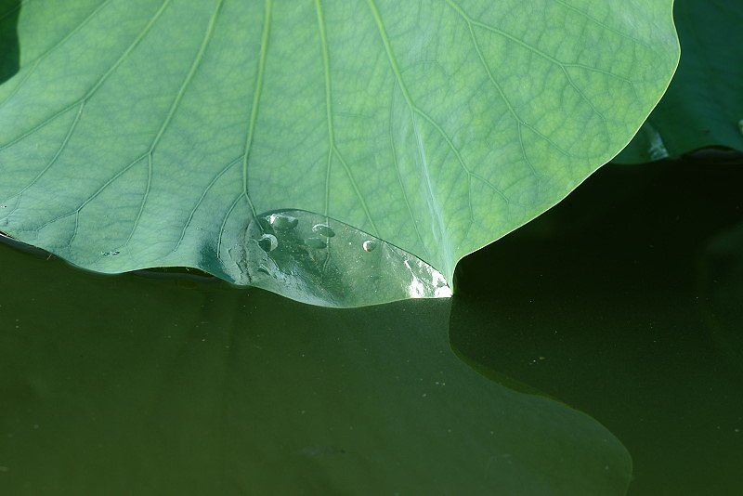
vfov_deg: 9.2
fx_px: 3097
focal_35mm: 150
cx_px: 372
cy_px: 248
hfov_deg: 13.7
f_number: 5.6
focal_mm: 100
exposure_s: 1/250
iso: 200
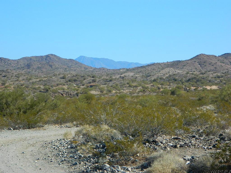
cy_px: 86
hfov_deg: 13.2
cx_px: 116
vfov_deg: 9.9
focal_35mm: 150
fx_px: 1001
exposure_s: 1/500
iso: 80
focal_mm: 27
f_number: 4.9
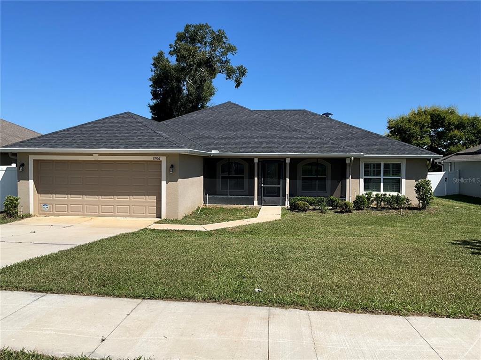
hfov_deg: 61.7
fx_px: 403
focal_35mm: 29
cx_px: 240
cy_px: 180
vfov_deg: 48.2
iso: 25
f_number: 1.8
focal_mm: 3
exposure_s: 1/2667
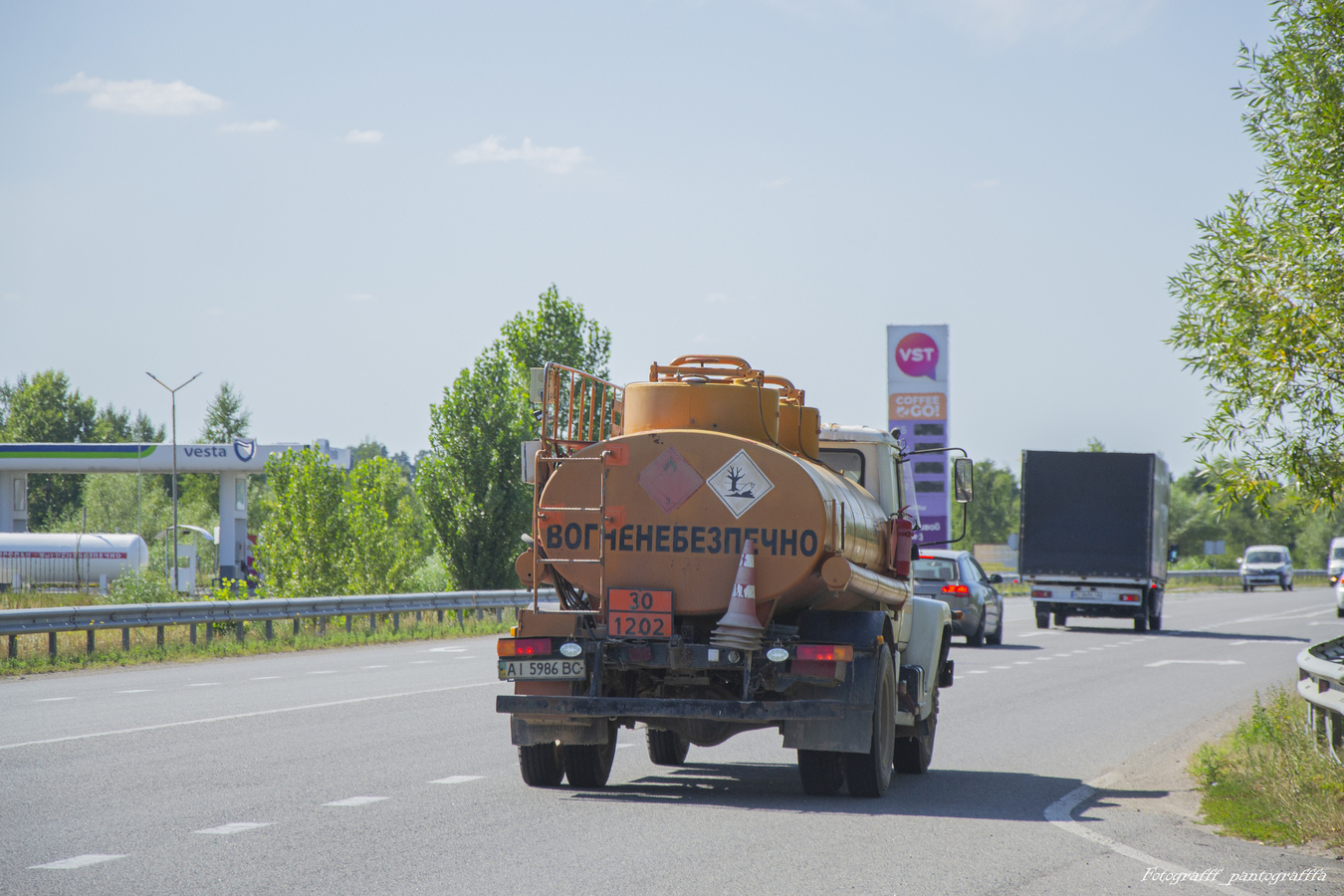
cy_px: 448
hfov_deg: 14.0
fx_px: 5488
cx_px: 672
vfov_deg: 9.3
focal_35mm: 147
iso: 200
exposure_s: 1/500
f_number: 5.6
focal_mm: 98
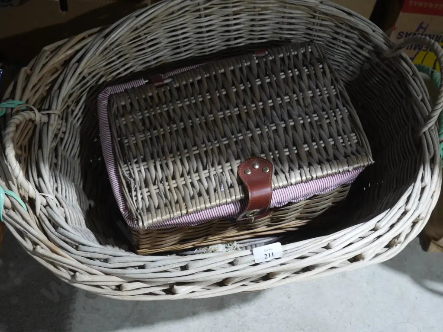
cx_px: 222
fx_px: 589
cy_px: 166
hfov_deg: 41.2
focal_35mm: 46
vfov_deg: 31.5
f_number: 5.1
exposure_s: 1/60
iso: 1000
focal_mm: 23
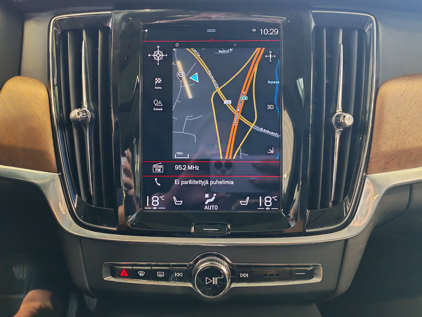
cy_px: 158
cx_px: 211
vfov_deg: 46.8
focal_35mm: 30
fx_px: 366
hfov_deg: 60.0
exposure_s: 1/50
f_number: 1.9
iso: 2212
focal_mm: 6.12
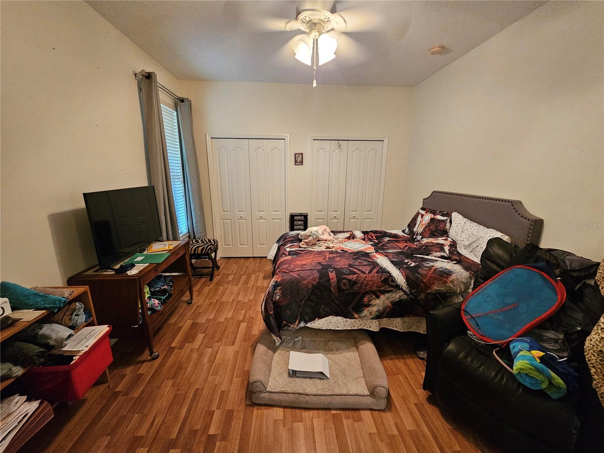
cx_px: 302
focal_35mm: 13
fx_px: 227
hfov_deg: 106.2
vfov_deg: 89.9
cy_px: 226
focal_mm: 2.2
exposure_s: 1/30
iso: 640
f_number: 2.2
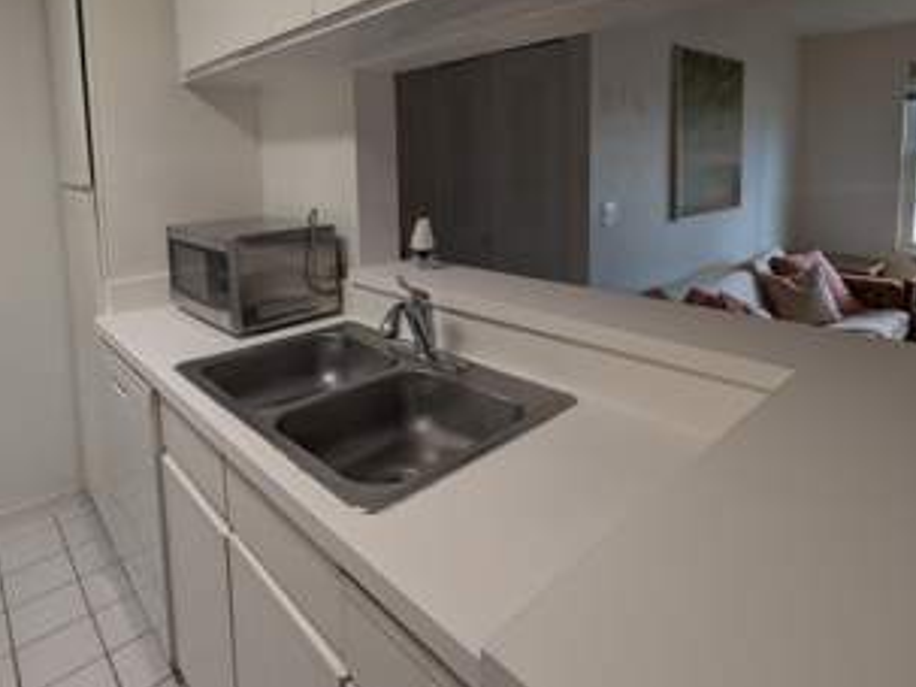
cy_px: 215
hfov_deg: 84.4
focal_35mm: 19
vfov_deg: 66.3
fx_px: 503
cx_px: 408
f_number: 1.7
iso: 57
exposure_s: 1/60
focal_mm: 2.02
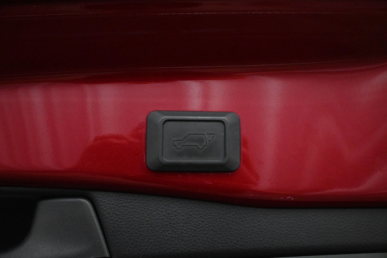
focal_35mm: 32
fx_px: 347
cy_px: 129
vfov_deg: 40.8
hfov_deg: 58.3
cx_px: 194
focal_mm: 21.5
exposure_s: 1/160
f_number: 6.3
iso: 6400
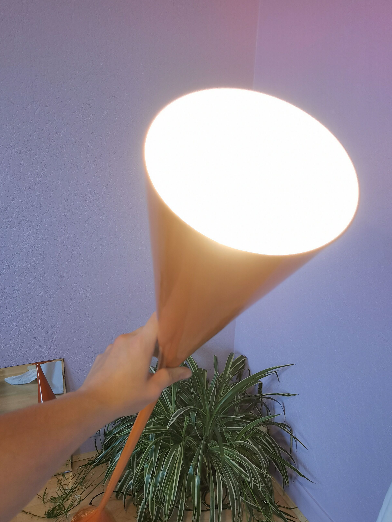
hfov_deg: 40.7
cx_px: 192
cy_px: 282
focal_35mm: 35
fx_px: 528
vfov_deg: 52.6
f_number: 1.8
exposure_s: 1/100
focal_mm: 5.58
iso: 160
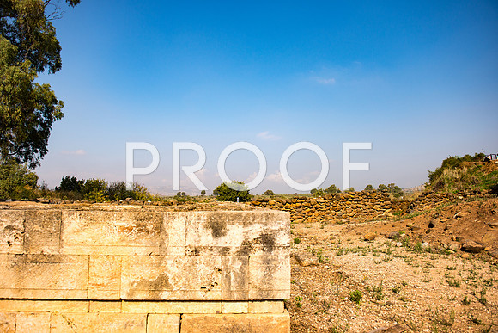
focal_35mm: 25
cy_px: 166
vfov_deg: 50.6
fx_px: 352
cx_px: 249
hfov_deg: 70.6
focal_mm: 24
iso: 100
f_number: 2.8
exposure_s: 1/2000
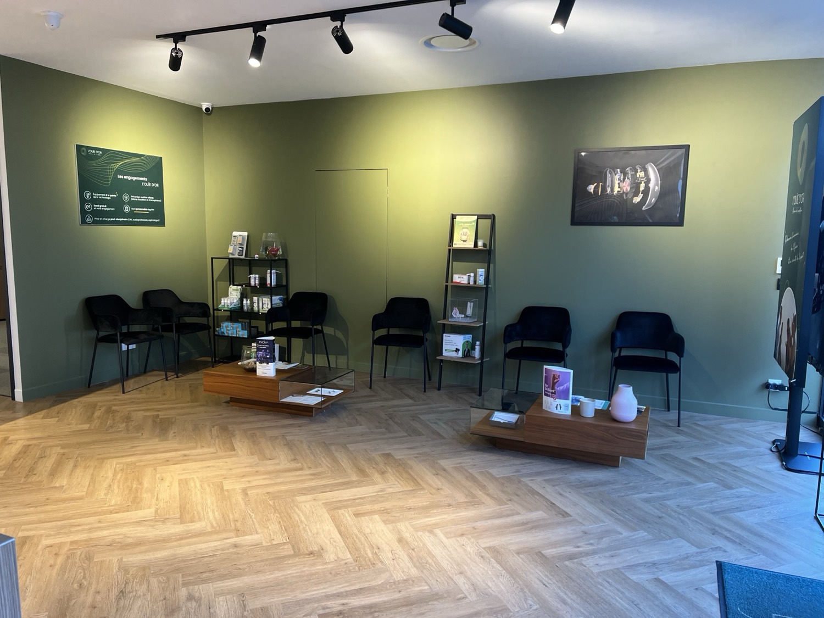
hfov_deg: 67.3
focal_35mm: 26
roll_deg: -0.3
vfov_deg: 53.1
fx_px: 619
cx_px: 412
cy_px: 309
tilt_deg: -7.7
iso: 100
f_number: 1.5
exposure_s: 1/100
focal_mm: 5.7
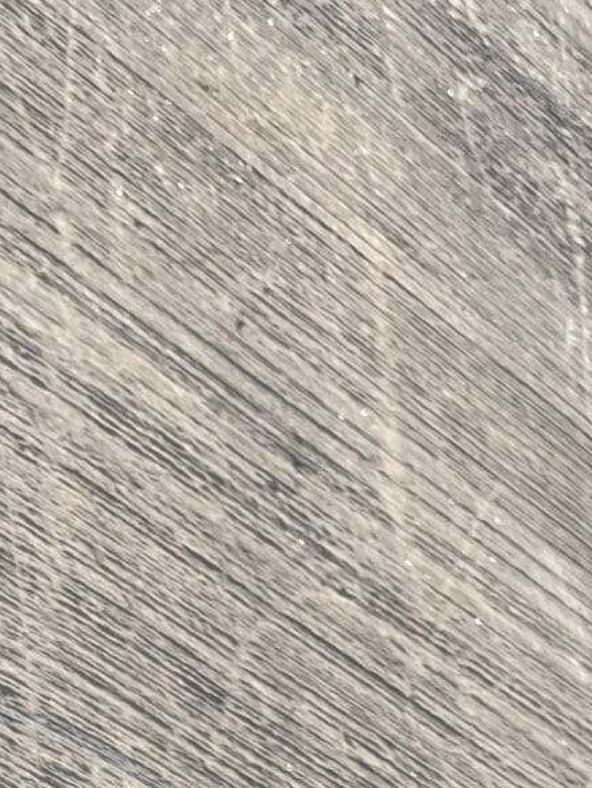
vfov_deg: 18.1
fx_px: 2074
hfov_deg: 14.7
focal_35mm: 91
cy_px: 1315
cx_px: -375
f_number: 1.6
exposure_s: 1/1199
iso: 50
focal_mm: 5.1
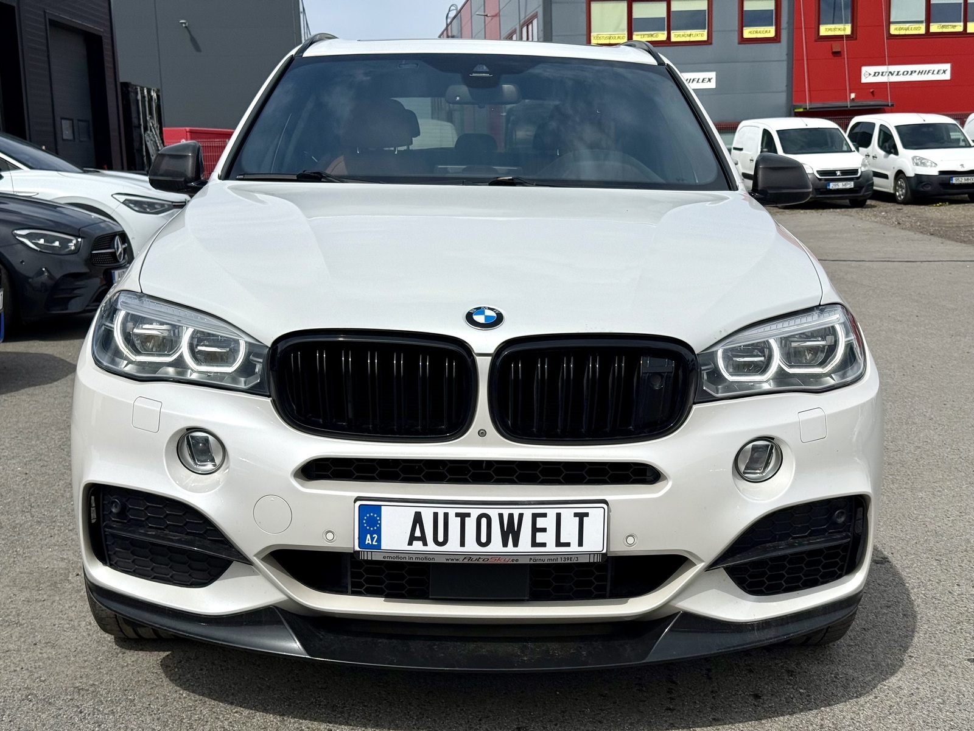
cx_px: 487
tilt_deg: -9.3
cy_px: 366
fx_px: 1351
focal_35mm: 48
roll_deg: +1.5
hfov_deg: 39.7
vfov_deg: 30.3
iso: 50
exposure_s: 1/11364
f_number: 1.78
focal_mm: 6.76
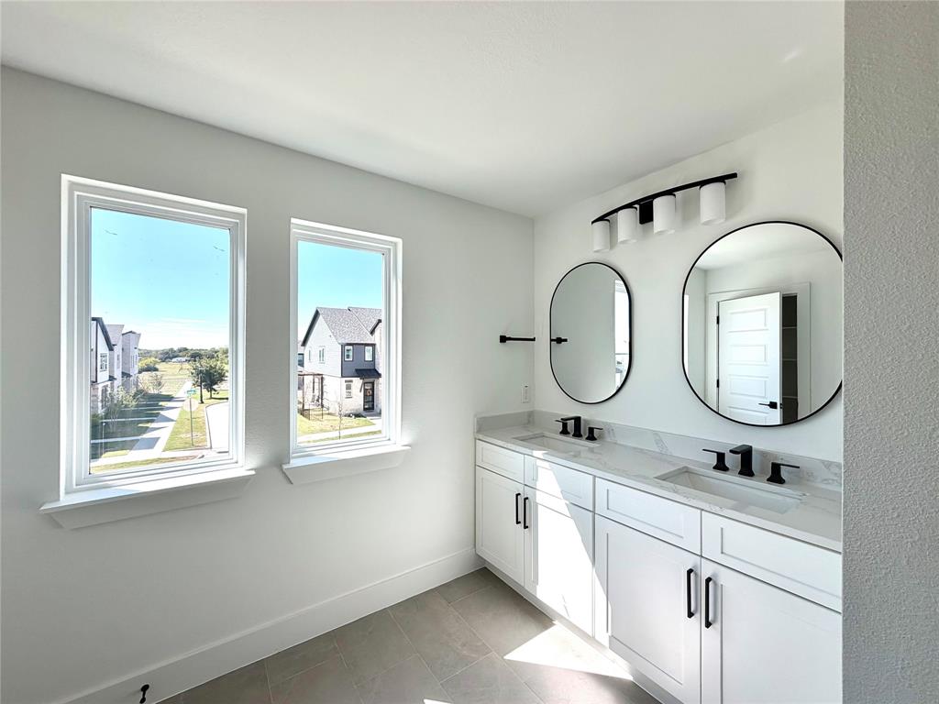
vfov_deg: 85.7
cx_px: 470
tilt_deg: +0.3
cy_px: 352
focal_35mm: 14
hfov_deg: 102.1
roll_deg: +0.6
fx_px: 380
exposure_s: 1/502
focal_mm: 2.22
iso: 50
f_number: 2.2
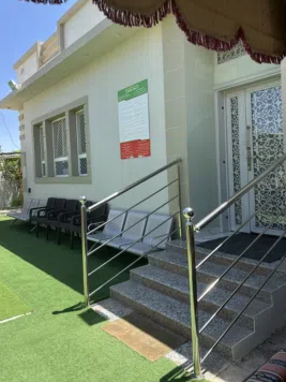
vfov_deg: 65.2
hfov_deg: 51.3
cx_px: 127
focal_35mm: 27
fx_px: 297
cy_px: 176
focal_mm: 6.86
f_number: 1.78
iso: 80
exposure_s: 1/1988
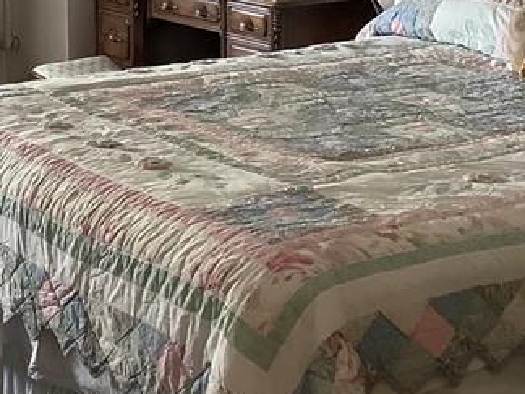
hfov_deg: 19.8
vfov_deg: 14.6
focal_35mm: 98
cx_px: 89
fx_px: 1486
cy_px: -75
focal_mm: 3.3
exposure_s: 1/60
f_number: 2.4
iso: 200
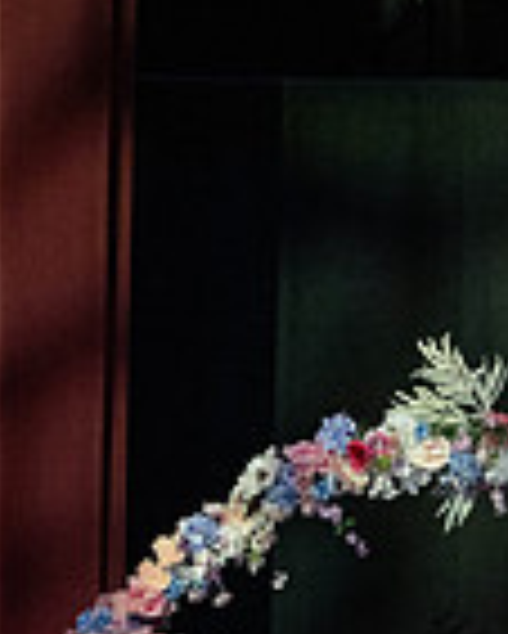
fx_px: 7622
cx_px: 364
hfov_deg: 3.8
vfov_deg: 4.8
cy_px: 641
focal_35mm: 406
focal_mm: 105
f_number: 3.5
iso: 5000
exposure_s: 1/125
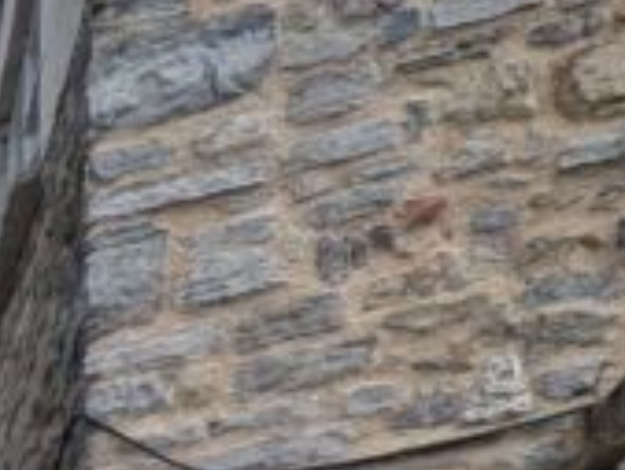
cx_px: -1132
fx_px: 1427
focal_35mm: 79
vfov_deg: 13.0
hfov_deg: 12.5
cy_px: 1190
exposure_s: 1/1272
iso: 46
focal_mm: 1.95
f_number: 2.2
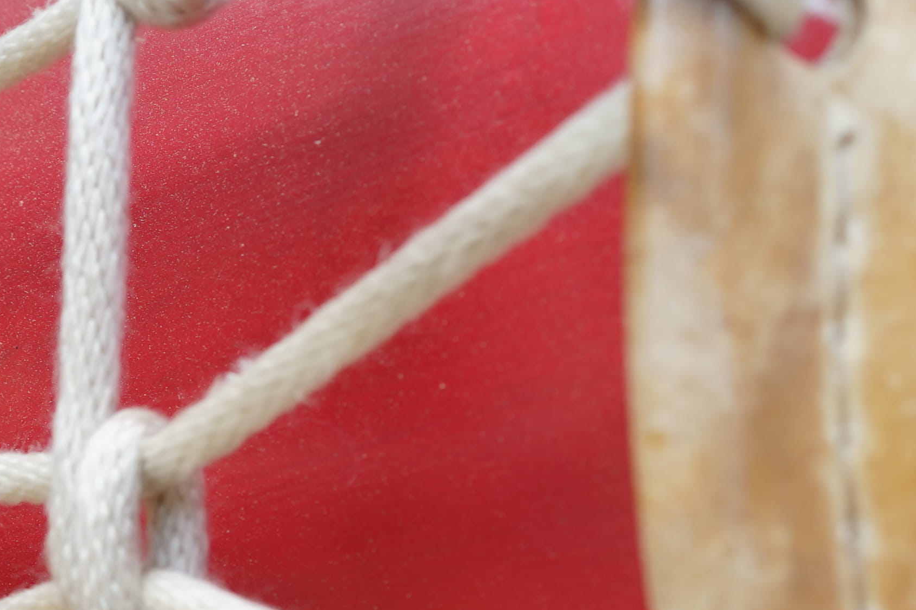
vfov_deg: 11.0
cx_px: 23
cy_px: 427
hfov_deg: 16.2
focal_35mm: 124
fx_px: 3155
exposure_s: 1/160
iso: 100
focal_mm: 35
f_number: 4
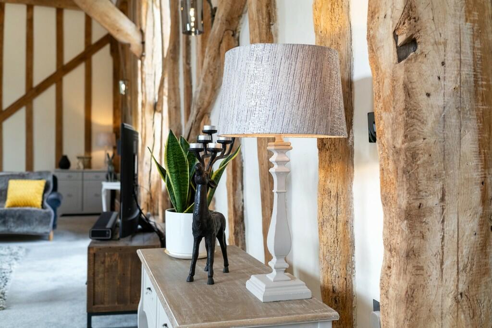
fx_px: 478
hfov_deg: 54.4
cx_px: 246
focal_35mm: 35
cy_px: 164
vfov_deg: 37.9
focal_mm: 23
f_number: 2.8
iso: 400
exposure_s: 1/160
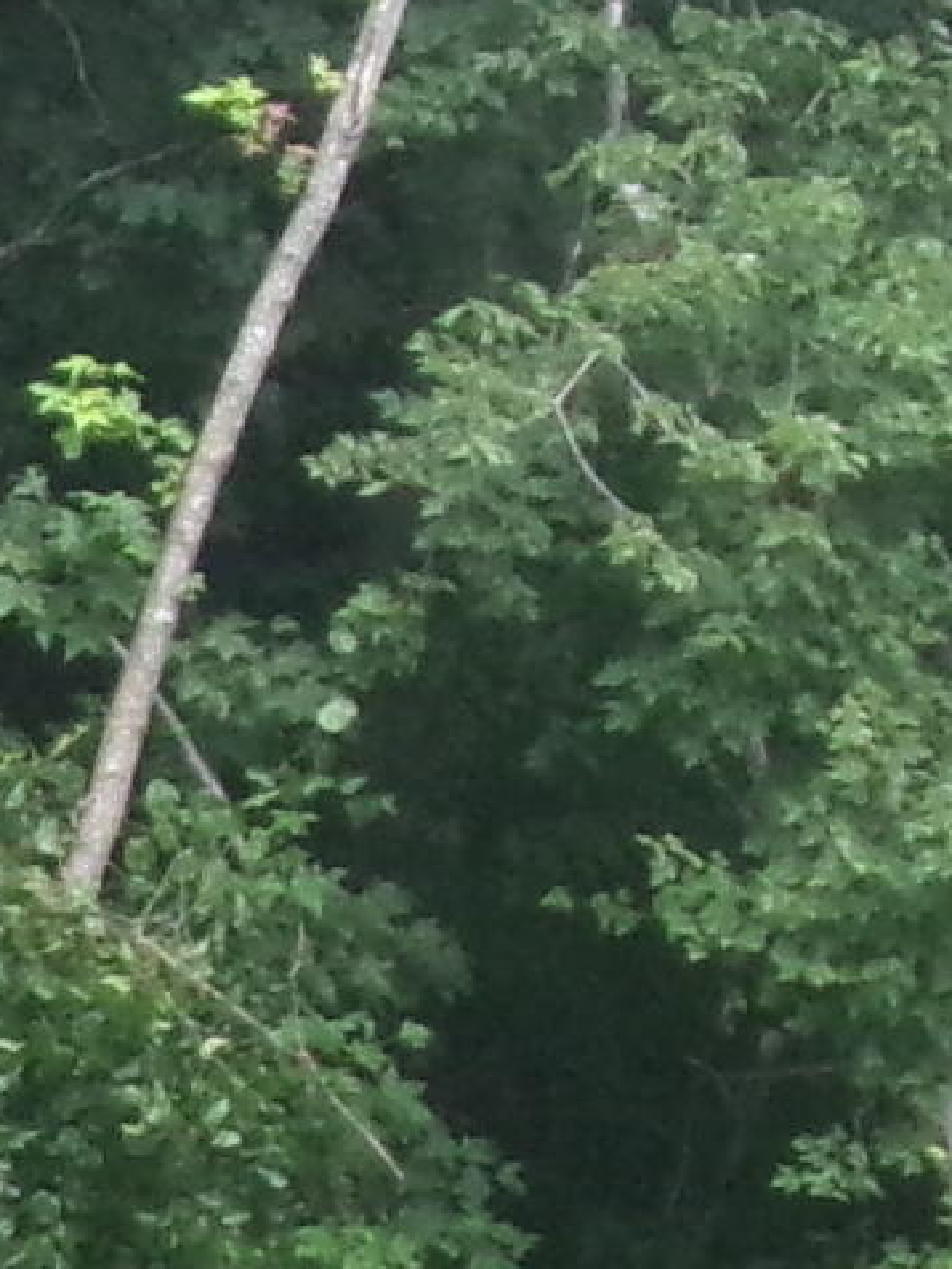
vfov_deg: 4.6
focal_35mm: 434
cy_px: 1410
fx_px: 15907
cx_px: -1561
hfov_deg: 3.4
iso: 444
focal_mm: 12.3
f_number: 13.99
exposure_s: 1/60
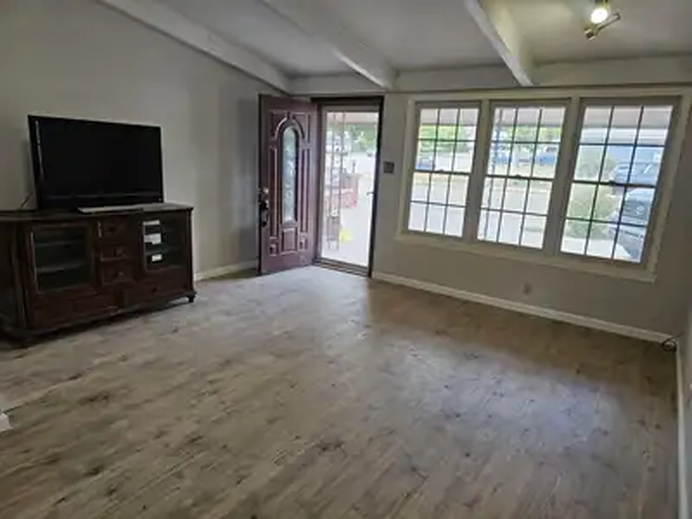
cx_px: 346
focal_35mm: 23
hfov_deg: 73.9
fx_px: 460
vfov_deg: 58.9
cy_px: 260
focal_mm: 6.3
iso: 125
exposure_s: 1/120
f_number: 1.7
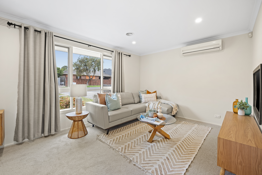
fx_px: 102
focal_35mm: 14
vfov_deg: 81.2
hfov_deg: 104.3
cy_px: 88
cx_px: 131
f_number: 7.1
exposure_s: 1/3
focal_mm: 14
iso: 400
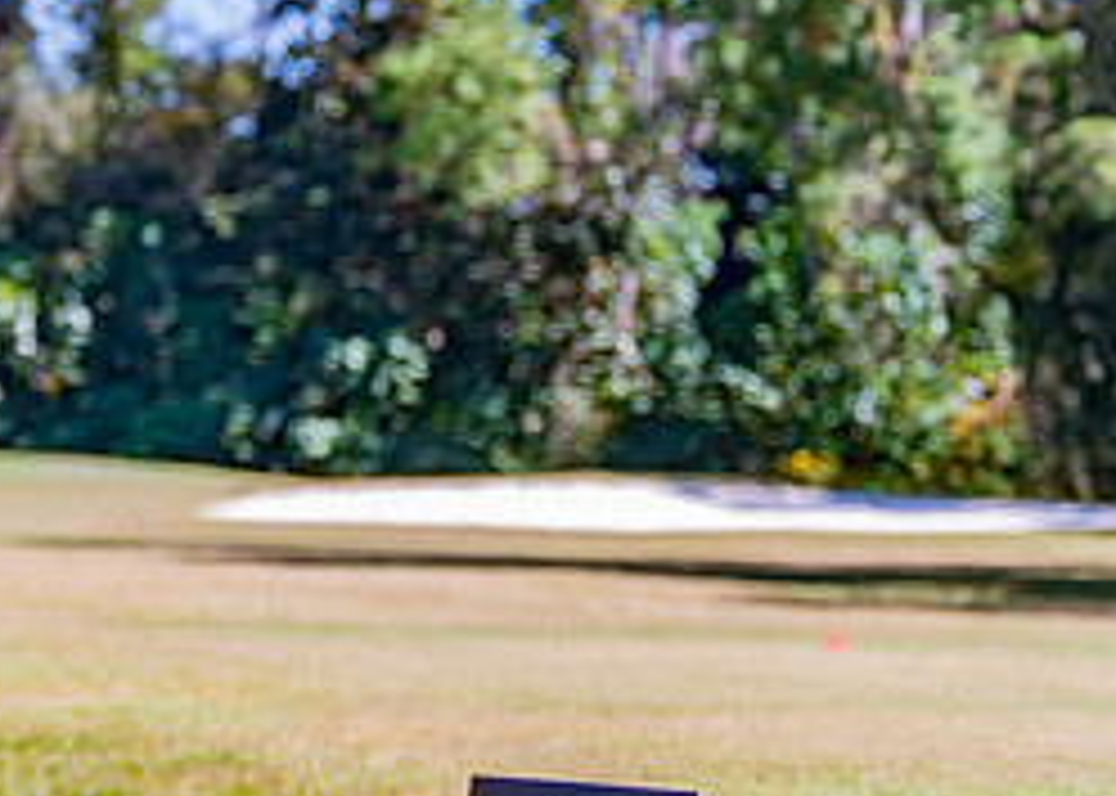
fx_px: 11122
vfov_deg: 4.1
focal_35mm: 351
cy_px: 637
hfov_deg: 5.7
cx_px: 502
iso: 100
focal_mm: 135
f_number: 4
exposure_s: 1/320
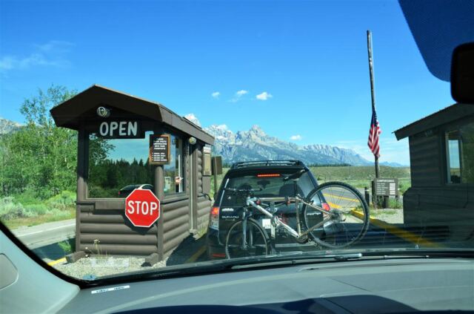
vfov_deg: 47.7
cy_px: 157
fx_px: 355
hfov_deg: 67.5
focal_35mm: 27
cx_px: 237
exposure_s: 1/125
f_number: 11
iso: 180
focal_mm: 18
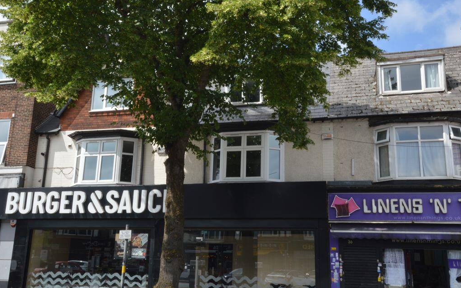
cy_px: 154
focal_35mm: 37
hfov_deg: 52.8
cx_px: 231
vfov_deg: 34.4
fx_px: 465
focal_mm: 24
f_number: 25
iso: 100
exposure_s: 1/13
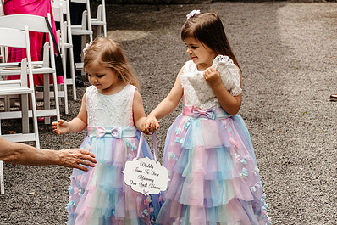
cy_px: 77
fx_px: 1160
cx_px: 156
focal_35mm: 124
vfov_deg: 11.0
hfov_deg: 16.5
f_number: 9
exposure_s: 1/320
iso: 500
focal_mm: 85
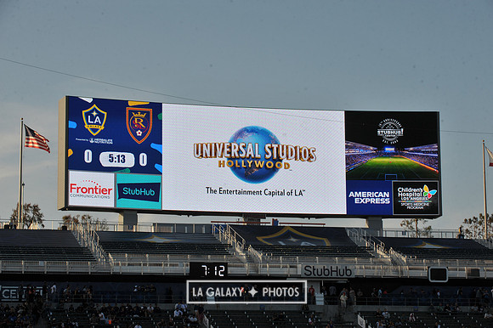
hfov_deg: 18.6
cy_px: 164
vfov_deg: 12.4
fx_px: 1505
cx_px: 246
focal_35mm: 110
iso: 400
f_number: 13
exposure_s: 1/640
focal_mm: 110
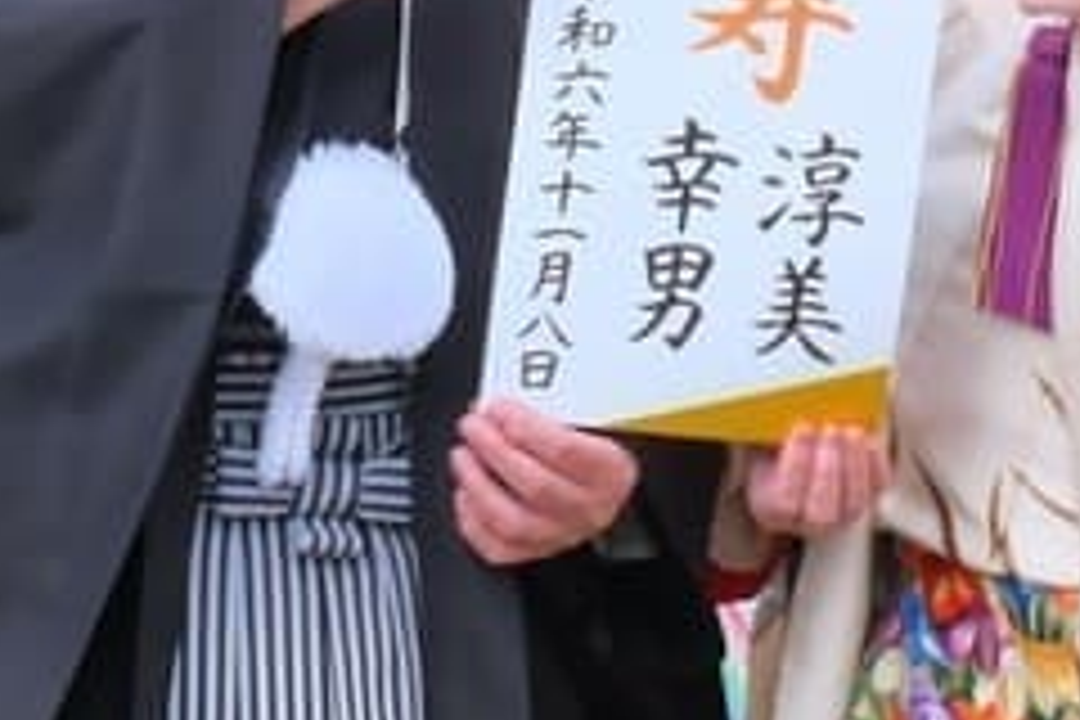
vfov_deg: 4.9
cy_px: 414
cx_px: 612
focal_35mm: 282
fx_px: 8459
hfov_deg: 7.3
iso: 800
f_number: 8
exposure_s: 1/250
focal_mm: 31
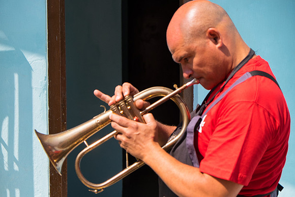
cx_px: 148
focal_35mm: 83
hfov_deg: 24.5
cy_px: 98
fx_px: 680
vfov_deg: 16.5
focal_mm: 55
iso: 400
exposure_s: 1/1900
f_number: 4
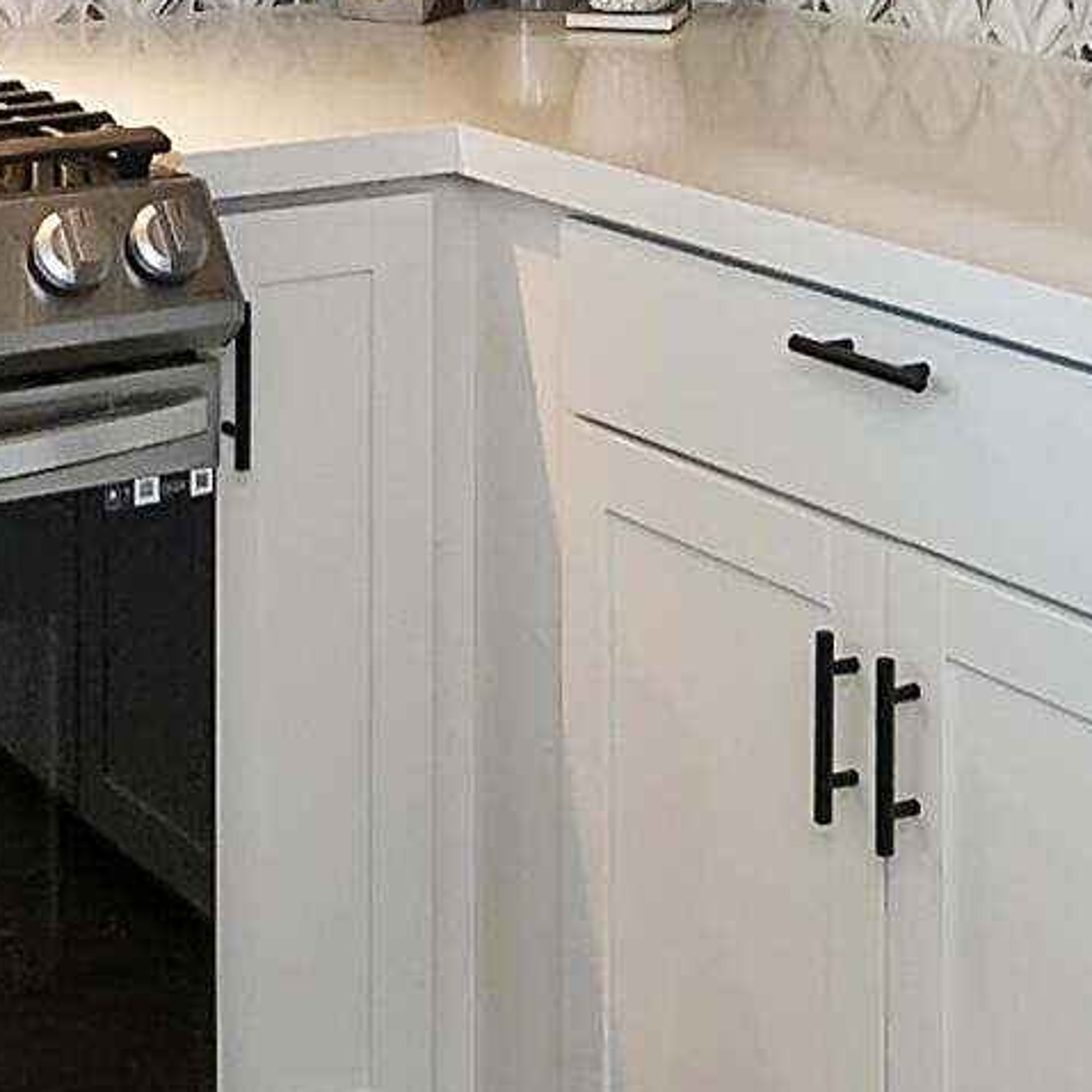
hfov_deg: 21.5
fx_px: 2855
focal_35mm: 80
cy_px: -450
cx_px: 343
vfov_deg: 19.4
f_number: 8
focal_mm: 10
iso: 400
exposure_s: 1/30
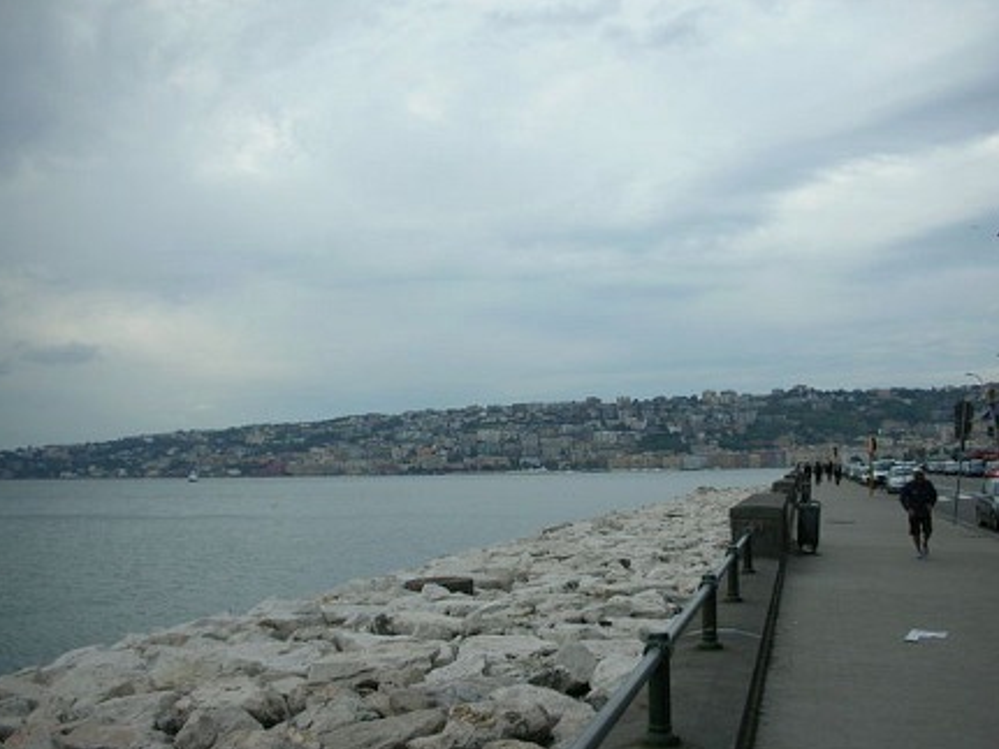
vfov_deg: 36.8
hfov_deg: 47.9
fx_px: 1125
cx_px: 519
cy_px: 399
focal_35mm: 39
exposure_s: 1/140
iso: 50
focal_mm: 5.8
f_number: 8.5
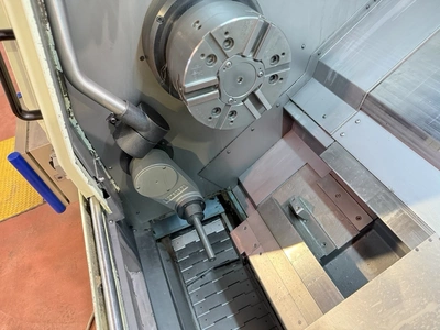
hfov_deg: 71.6
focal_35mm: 24
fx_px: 305
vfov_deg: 56.8
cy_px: 165
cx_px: 220
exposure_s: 1/50
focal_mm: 6.76
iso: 500
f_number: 1.78
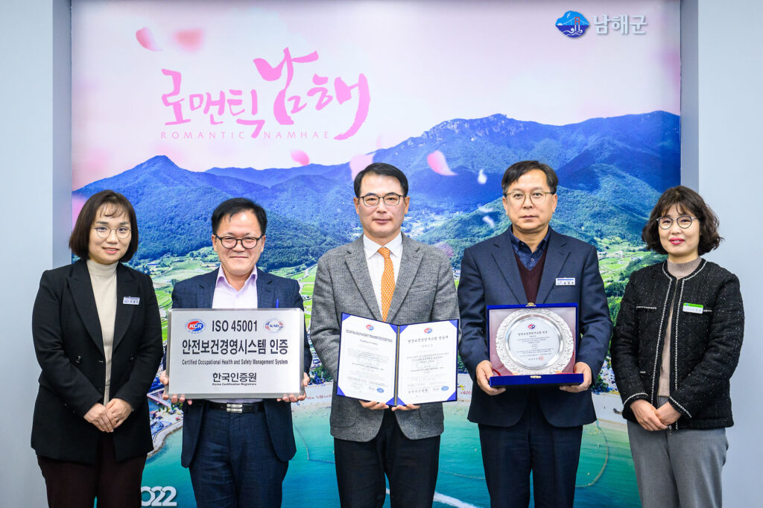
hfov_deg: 44.5
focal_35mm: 44
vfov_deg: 30.5
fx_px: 932
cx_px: 382
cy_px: 254
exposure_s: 1/200
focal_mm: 44
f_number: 4
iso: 1600
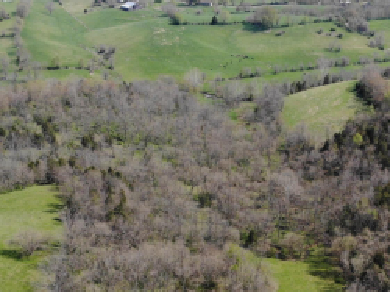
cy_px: 262
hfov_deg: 29.9
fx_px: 720
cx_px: 282
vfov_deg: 22.3
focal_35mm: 64
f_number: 2.8
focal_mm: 4.5
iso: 100
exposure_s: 1/646
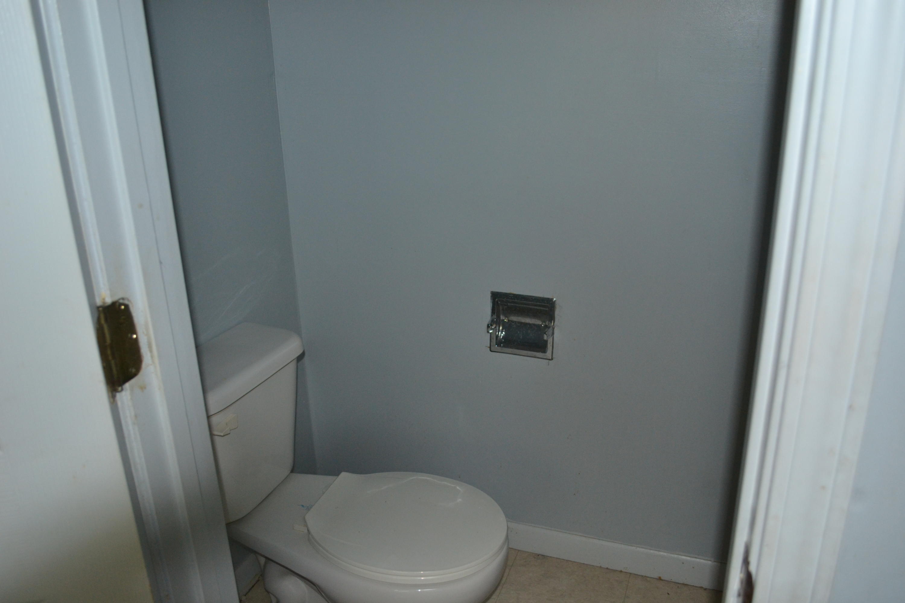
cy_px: 302
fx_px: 754
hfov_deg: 61.9
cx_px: 452
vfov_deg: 43.6
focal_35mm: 30
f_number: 3.8
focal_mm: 20
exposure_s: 1/60
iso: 800
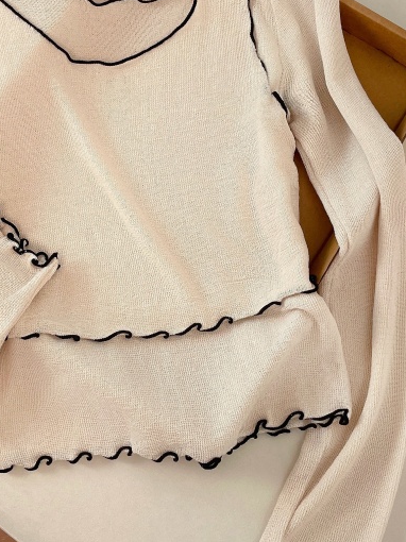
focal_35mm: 51
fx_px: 798
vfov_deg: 37.2
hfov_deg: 28.2
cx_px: 116
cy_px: 191
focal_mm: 4.2
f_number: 1.6
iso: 32
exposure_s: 1/338
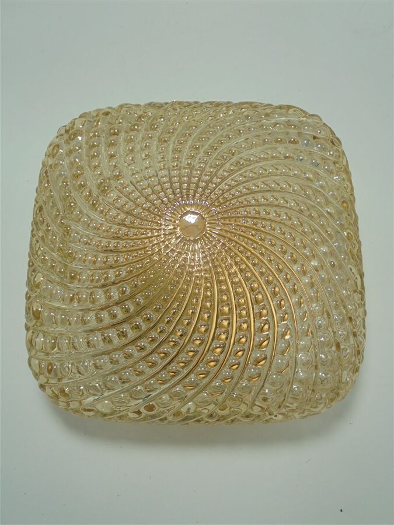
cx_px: 197
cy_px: 262
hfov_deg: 41.8
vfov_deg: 54.0
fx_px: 516
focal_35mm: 34
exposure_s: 1/125
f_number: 4
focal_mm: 6.1
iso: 100
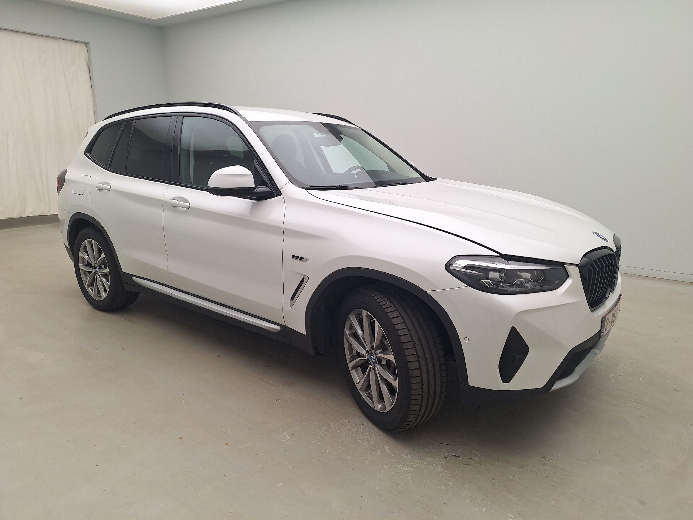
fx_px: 460
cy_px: 260
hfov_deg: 73.9
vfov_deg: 58.9
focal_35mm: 23
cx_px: 346
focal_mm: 5.54
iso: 40
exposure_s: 1/126
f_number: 1.8
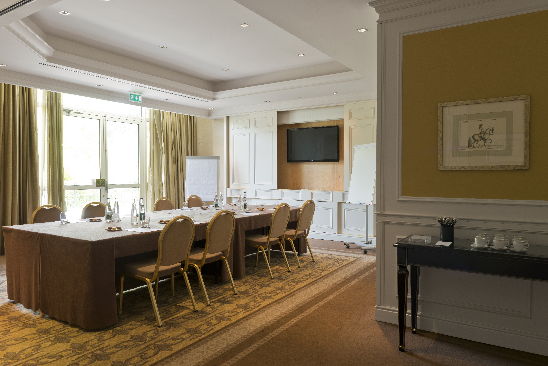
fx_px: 396
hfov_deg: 69.4
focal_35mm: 26
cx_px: 274
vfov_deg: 49.6
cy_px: 183
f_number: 8
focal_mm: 26
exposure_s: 1/2
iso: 100
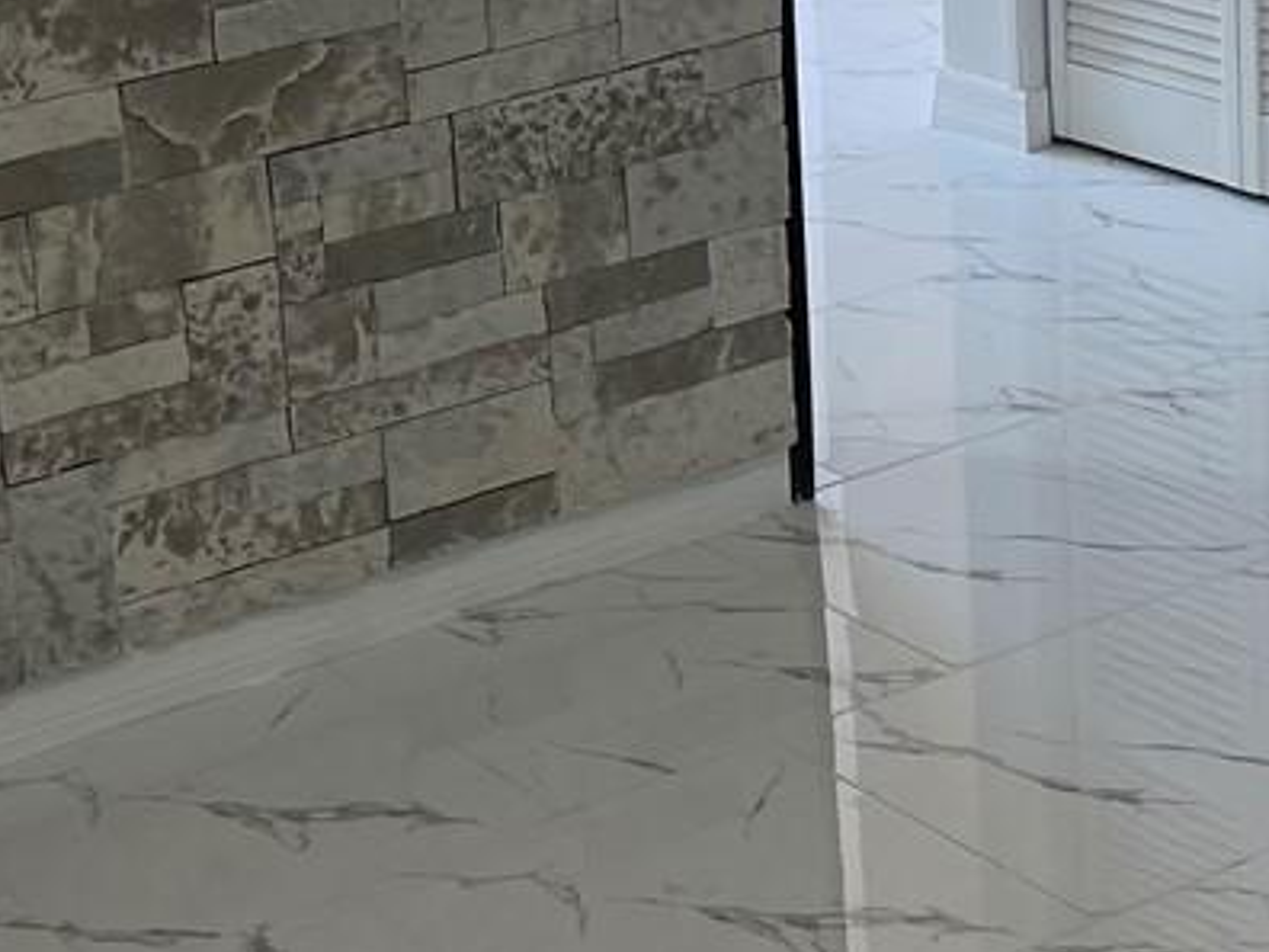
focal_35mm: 101
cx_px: 477
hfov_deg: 19.4
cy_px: 125
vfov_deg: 14.5
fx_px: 3703
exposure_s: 1/120
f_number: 1.6
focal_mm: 5.1
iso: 64
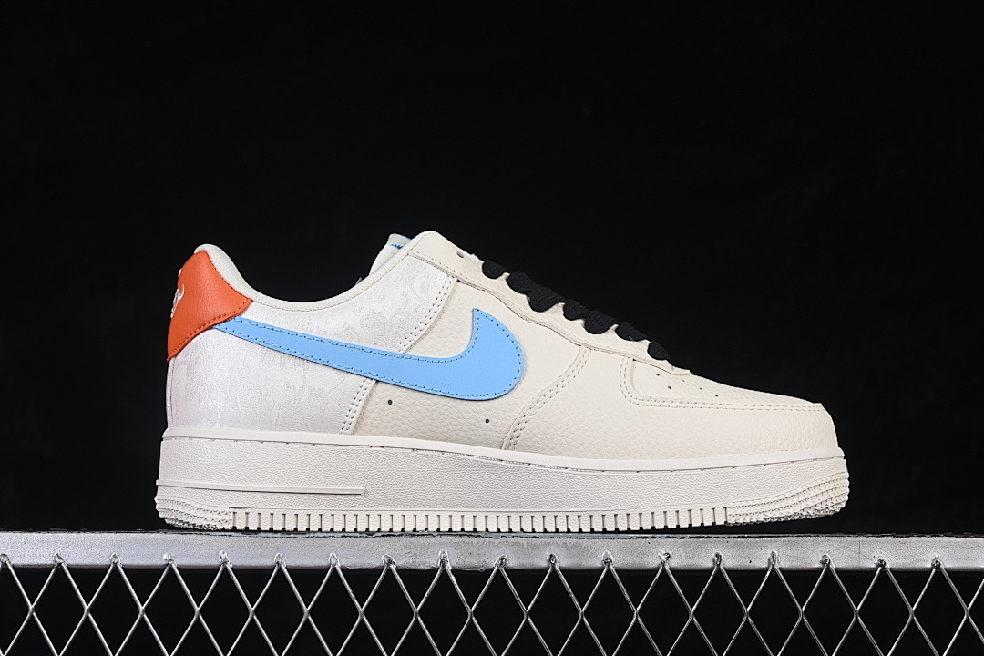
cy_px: 328
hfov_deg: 27.0
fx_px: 2050
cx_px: 492
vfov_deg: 18.2
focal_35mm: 75
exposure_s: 1/80
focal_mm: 50
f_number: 8
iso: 160
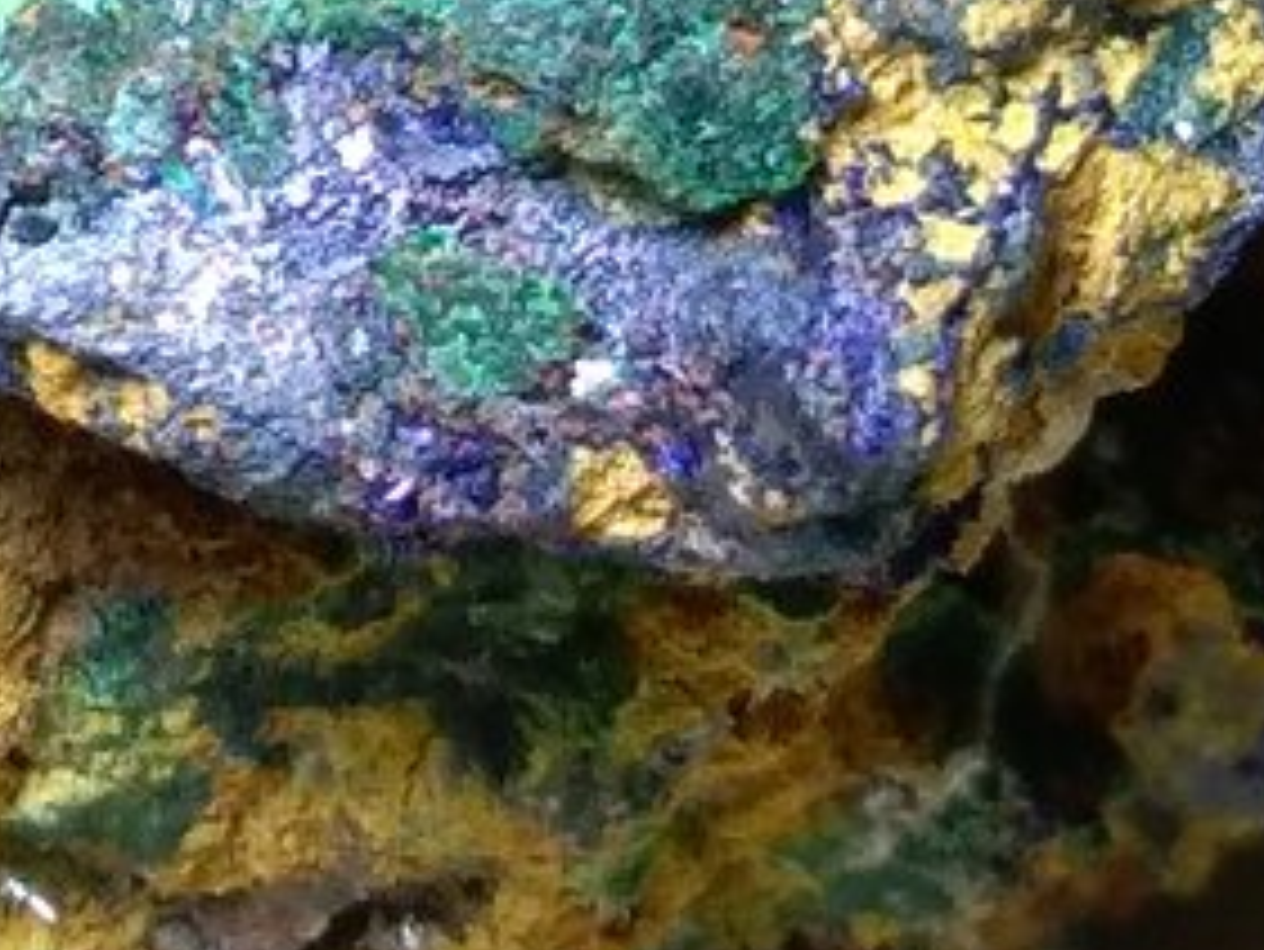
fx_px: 5407
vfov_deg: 9.2
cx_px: -72
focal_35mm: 148
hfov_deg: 13.1
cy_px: -1144
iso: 191
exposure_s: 1/100
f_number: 2
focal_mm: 3.54
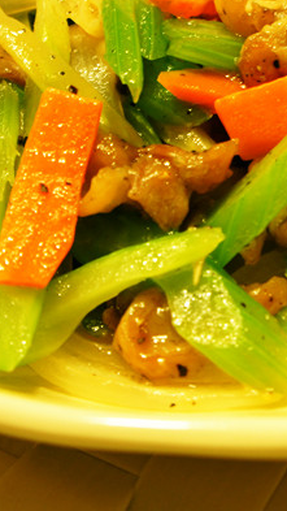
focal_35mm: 64
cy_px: 191
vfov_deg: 32.7
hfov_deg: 18.2
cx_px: 306
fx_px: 866
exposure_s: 1/4
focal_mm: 20
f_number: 6.3
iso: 200
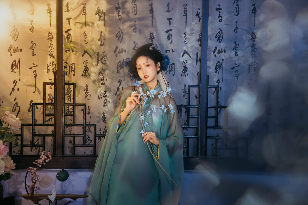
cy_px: 102
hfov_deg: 31.9
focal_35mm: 63
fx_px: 539
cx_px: 154
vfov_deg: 21.6
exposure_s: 1/125
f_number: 5
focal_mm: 64
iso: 640
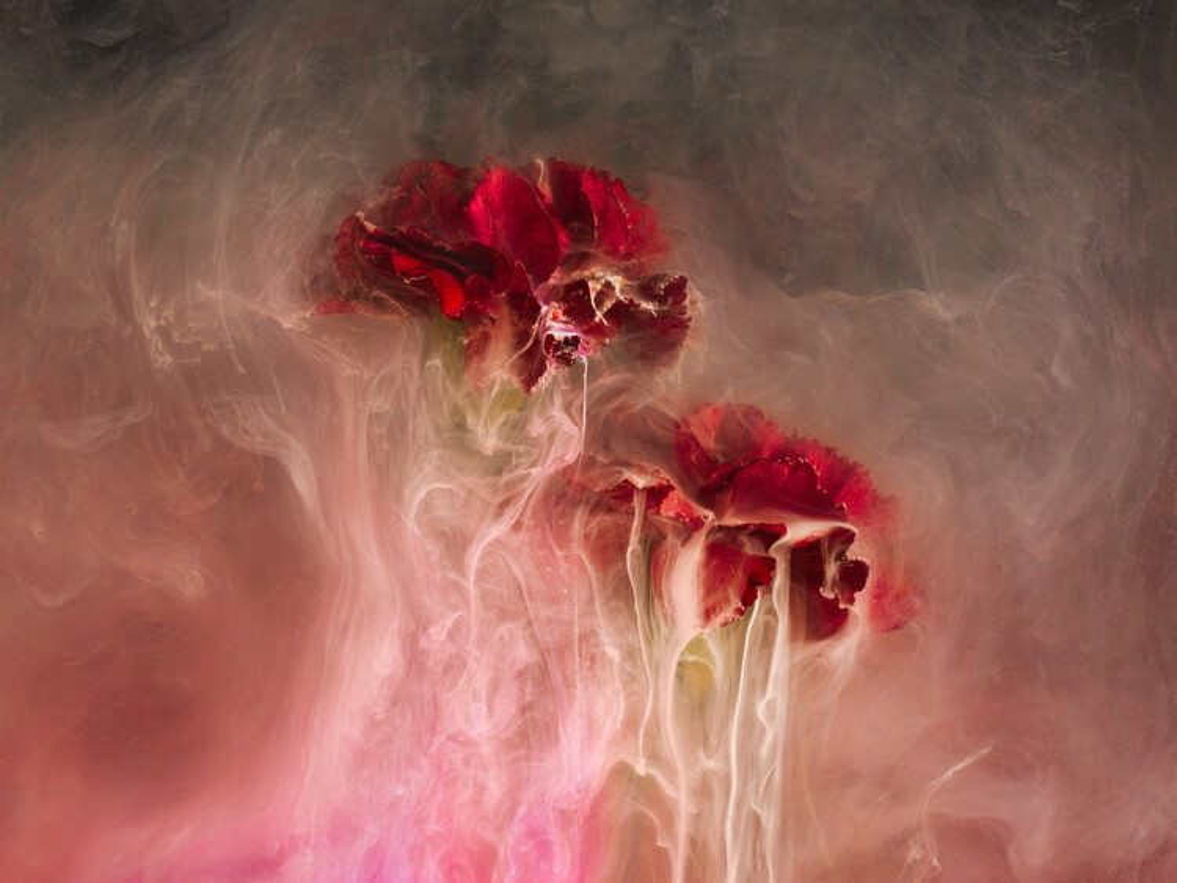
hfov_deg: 11.0
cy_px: 442
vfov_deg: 8.3
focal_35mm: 180
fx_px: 6122
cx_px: 588
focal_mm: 90
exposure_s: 1/125
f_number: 16
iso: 400
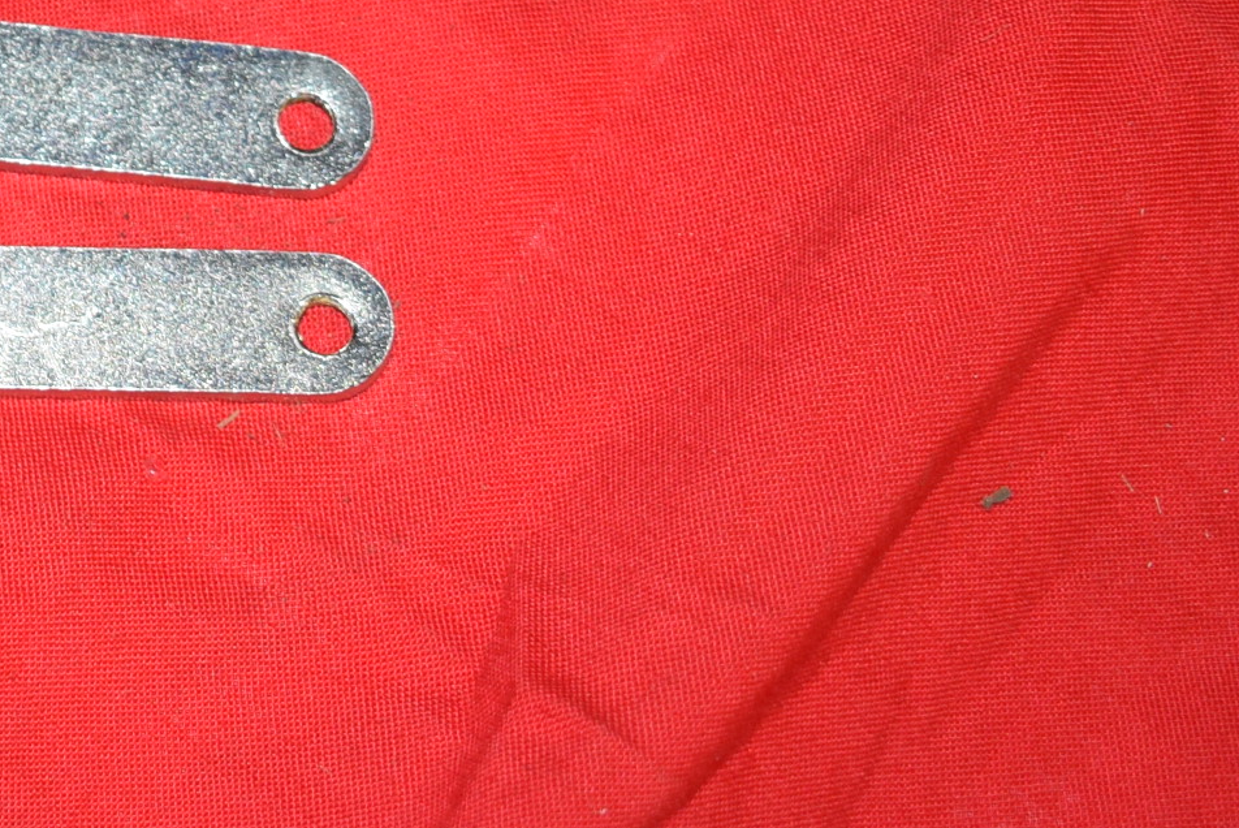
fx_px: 4546
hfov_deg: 14.8
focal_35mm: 132
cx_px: -376
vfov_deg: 10.1
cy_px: -434
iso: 400
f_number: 5
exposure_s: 1/60
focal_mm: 28
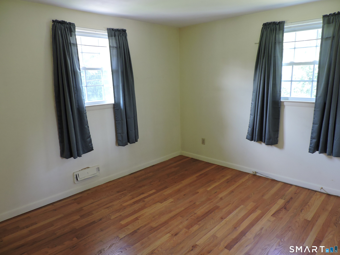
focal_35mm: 24
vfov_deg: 56.8
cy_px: 128
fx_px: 236
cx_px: 170
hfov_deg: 71.6
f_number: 3
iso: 360
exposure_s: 1/30
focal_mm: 4.3
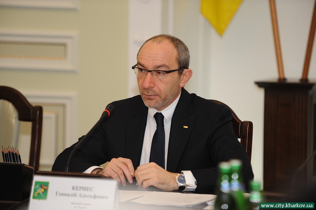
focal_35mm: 200
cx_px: 158
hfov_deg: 10.3
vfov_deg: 6.9
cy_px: 105
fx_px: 1754
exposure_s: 1/250
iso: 800
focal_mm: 200
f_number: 4
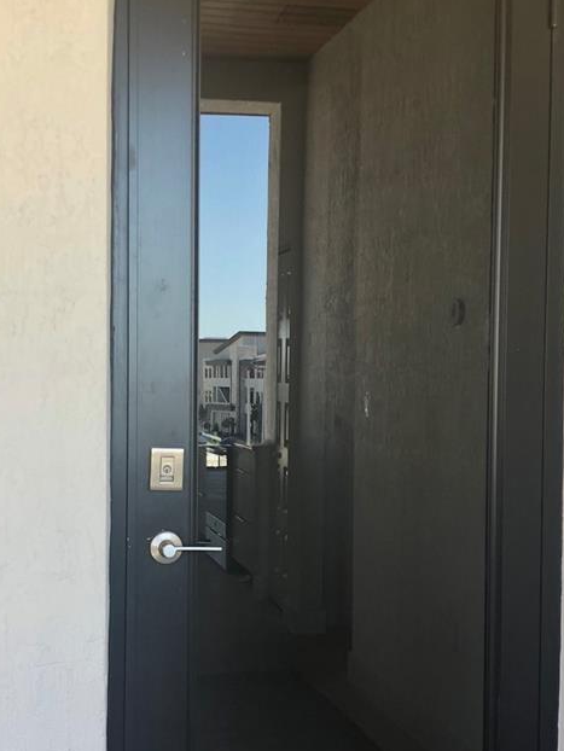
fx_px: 1172
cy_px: 430
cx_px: 242
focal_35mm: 54
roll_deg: +0.0
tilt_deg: -2.1
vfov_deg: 35.5
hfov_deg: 27.0
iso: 50
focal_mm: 4
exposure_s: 1/120
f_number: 1.8
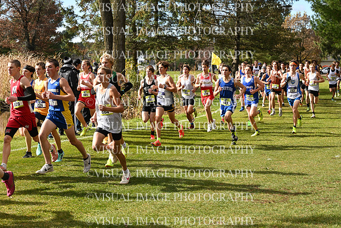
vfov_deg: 17.7
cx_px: 170
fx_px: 729
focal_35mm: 77
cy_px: 114
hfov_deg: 26.3
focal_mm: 77
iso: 125
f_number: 5.6
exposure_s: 1/400
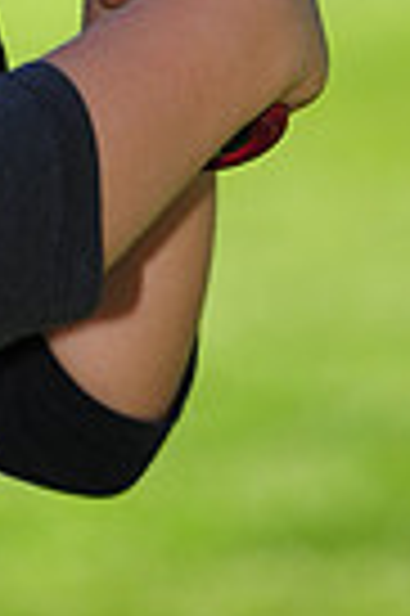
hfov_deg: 2.4
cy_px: -643
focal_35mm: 572
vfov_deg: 3.6
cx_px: -207
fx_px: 9796
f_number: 4.5
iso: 200
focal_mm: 135
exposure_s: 1/640
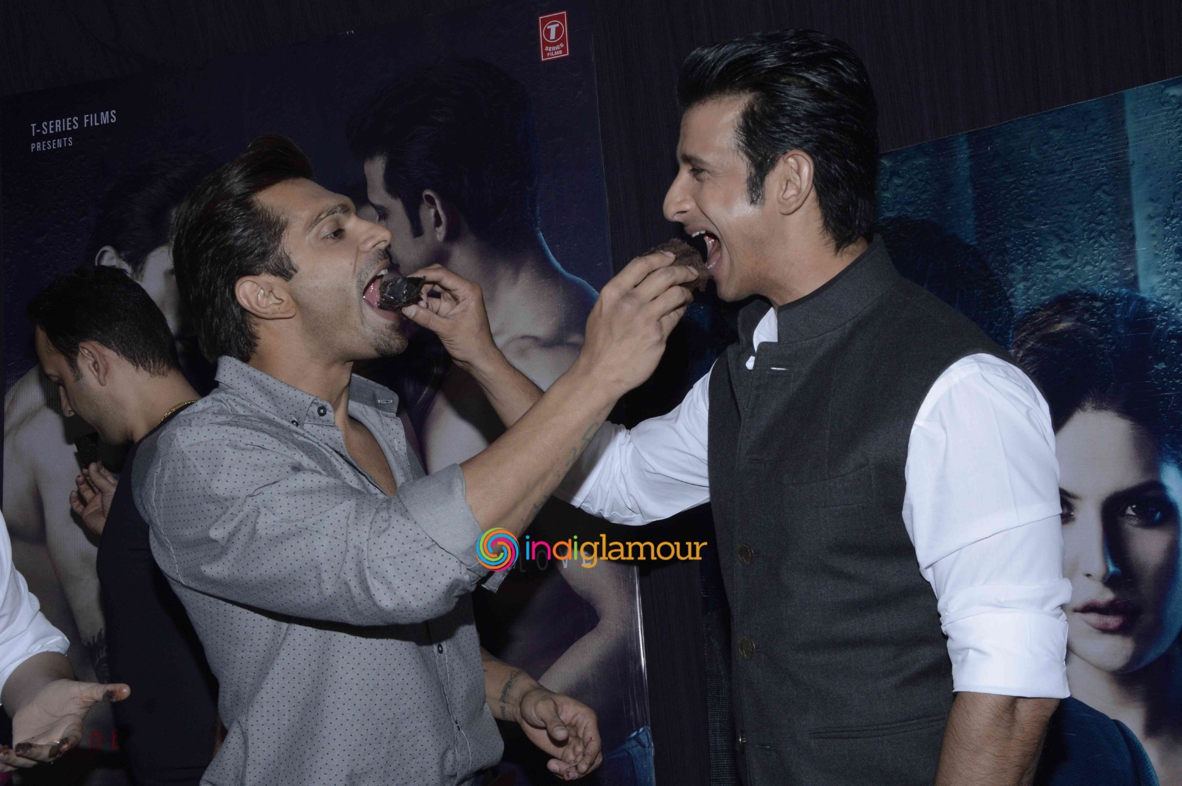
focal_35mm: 48
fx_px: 1575
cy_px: 393
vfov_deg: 28.0
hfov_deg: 41.1
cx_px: 591
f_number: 13
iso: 800
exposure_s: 1/200
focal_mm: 32
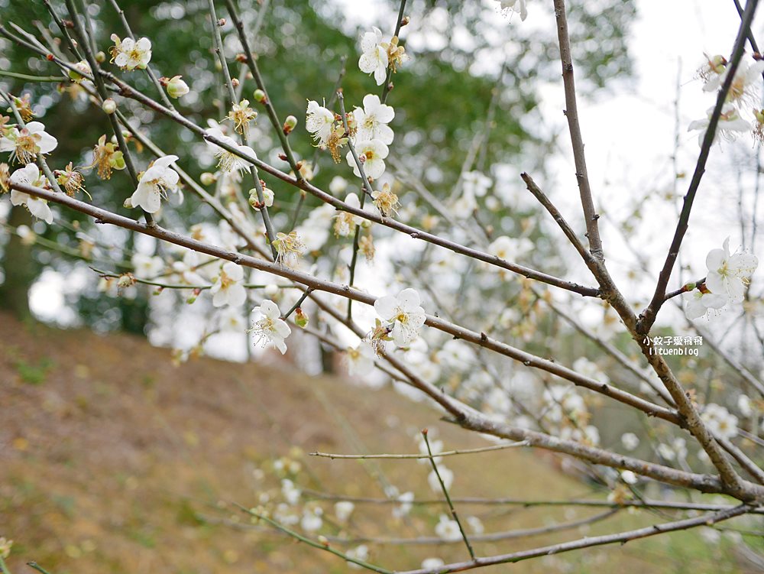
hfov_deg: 63.4
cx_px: 382
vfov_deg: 49.8
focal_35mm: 28
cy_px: 287
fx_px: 618
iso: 200
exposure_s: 1/200
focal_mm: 14
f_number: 2.5
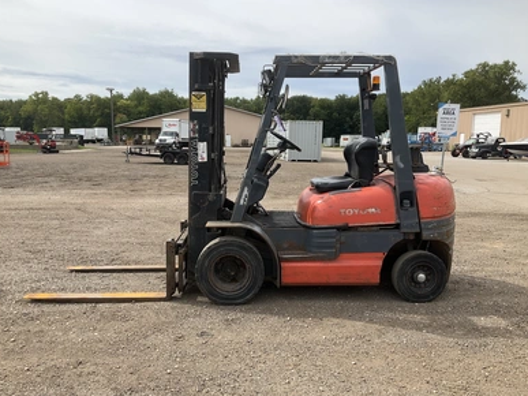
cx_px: 263
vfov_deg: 46.8
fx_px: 457
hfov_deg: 60.0
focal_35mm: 30
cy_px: 203
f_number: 1.8
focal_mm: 3
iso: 25
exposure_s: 1/1311
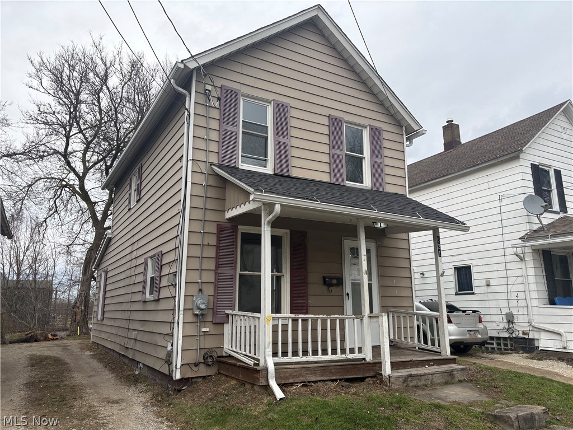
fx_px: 430
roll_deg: +0.5
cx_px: 286
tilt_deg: +11.2
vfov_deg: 53.1
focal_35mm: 26
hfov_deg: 67.3
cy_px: 215
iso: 50
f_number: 1.6
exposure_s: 1/1626
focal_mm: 5.96
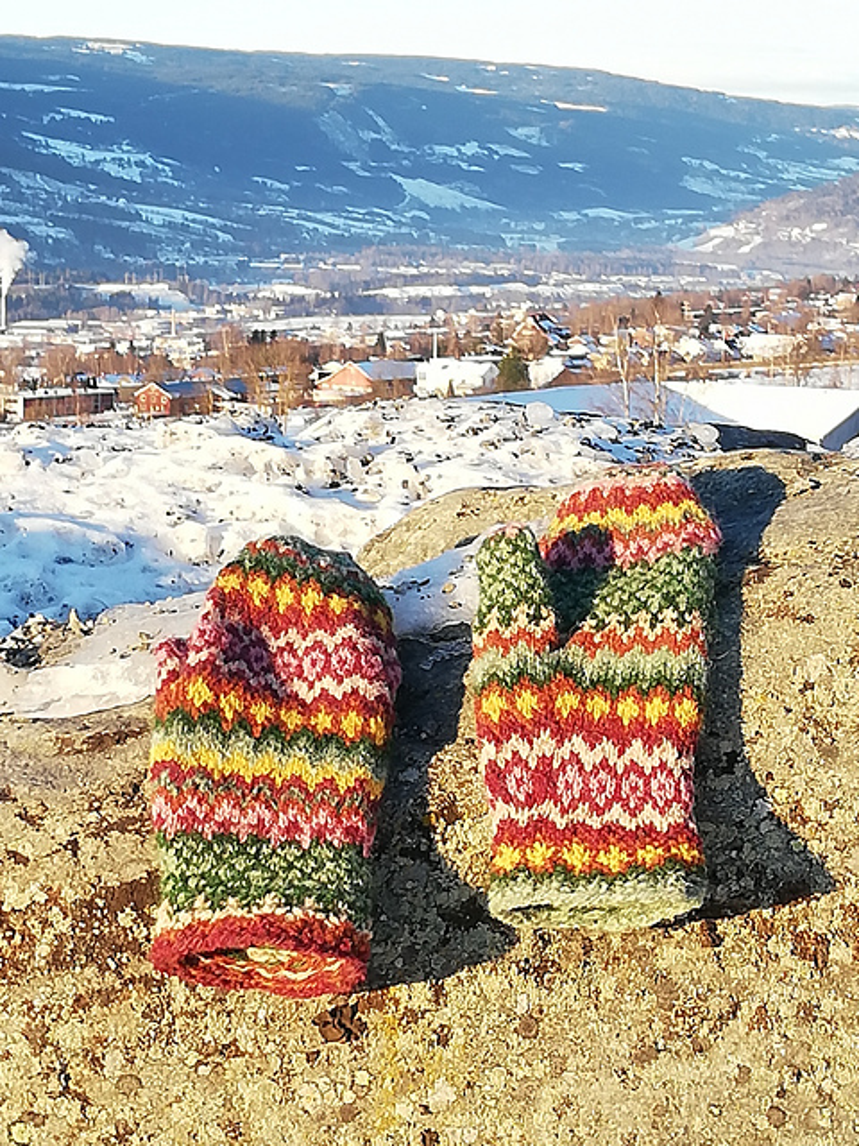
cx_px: 430
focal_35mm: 104
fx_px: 3441
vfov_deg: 18.9
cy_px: 573
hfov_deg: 14.2
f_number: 2.2
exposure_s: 1/196
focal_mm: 3.81
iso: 50
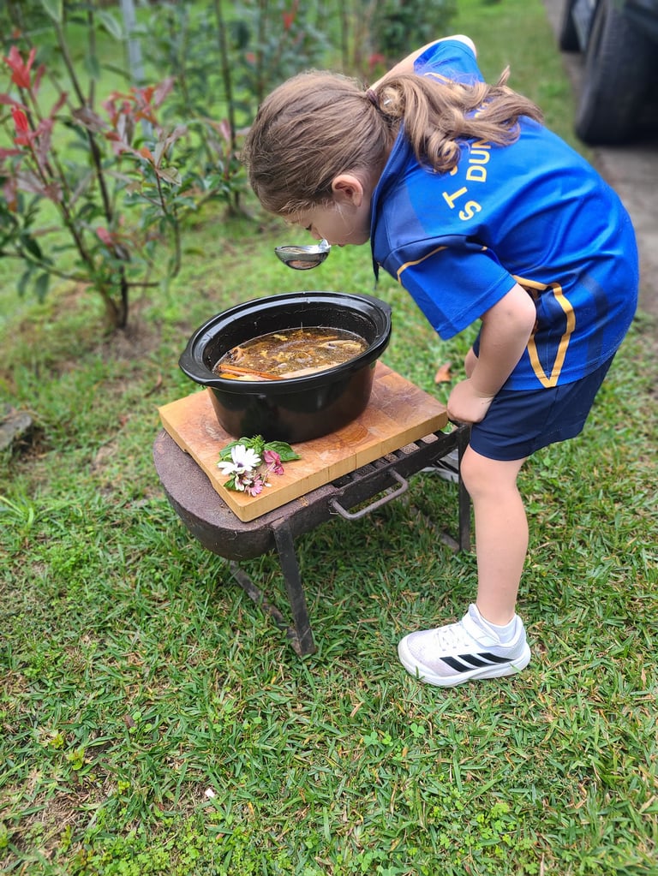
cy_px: 438
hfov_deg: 53.1
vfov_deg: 67.3
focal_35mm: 26
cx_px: 329
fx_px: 659
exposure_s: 1/100
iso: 100
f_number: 1.8
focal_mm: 5.4
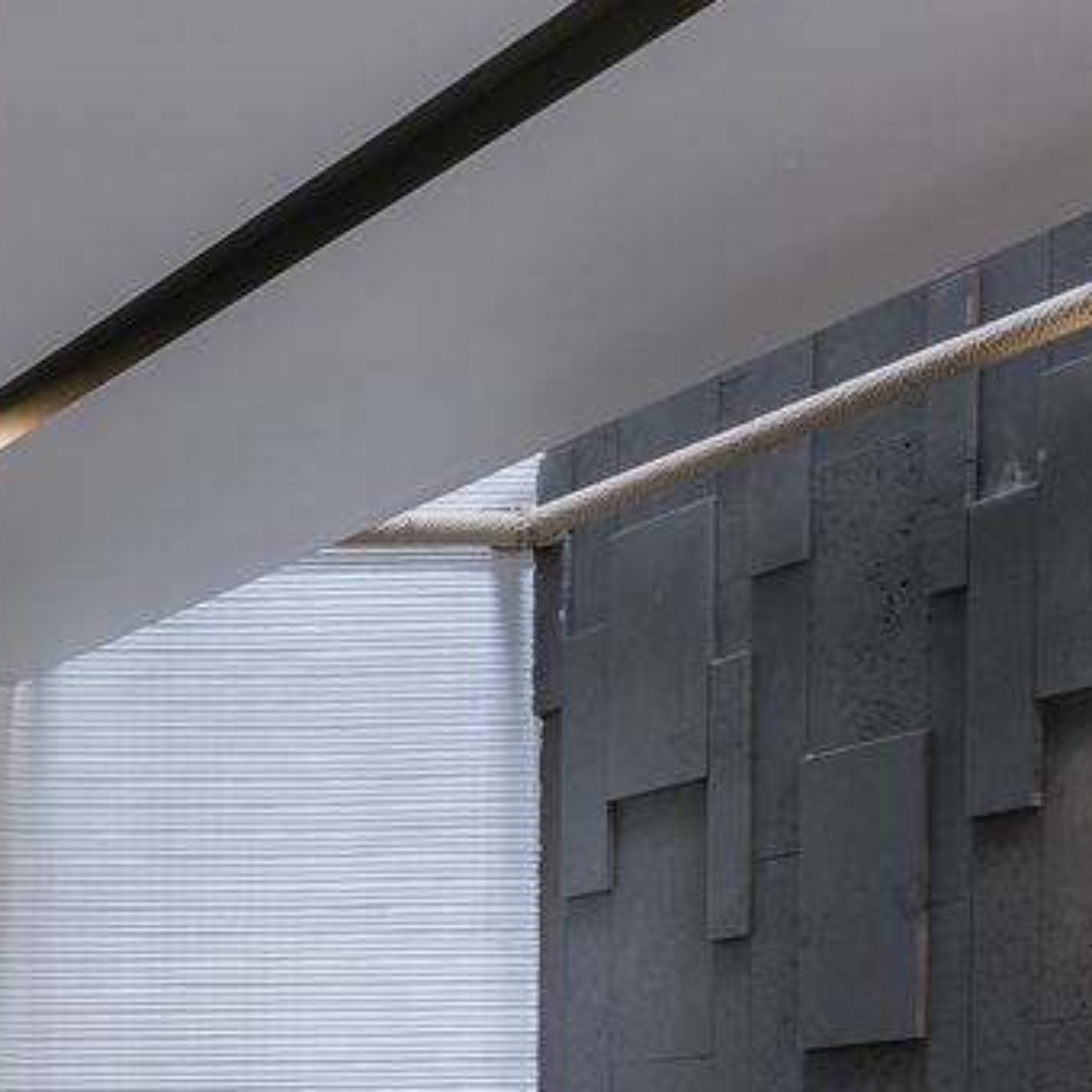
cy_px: 1368
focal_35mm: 75
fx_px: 2677
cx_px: -1233
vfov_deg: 21.2
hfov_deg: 16.2
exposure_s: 1/1.67
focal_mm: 20
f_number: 8
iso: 100
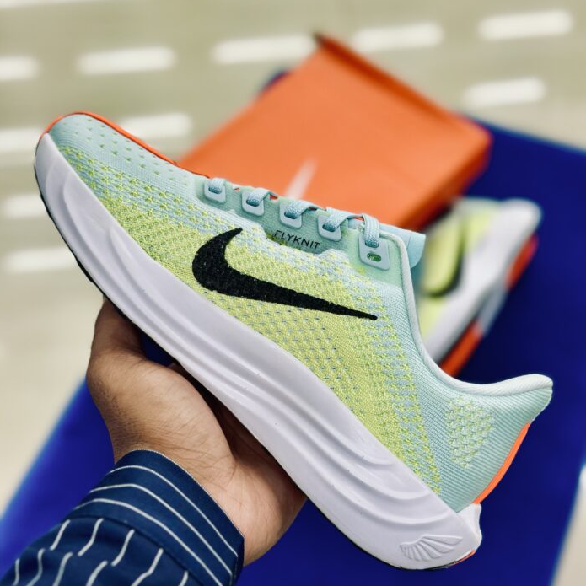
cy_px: 331
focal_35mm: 57
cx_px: 293
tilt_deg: -57.5
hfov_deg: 30.0
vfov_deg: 30.0
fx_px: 1092
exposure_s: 1/115
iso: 64
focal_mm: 6.86
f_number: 1.78
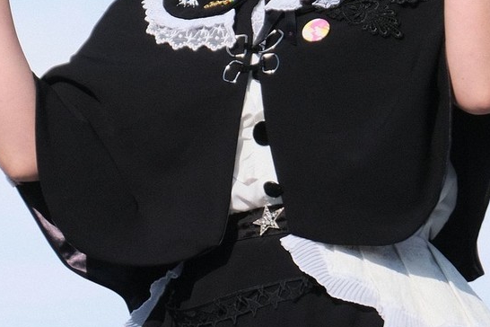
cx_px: 226
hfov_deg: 6.3
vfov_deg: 4.2
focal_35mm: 325
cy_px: 52
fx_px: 4423
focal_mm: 98.6
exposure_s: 1/2000
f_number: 5.6
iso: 640
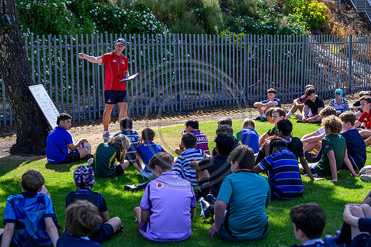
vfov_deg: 19.5
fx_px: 722
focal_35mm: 70
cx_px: 186
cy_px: 124
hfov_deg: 28.8
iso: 500
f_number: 4.5
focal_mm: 70
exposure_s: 1/1600
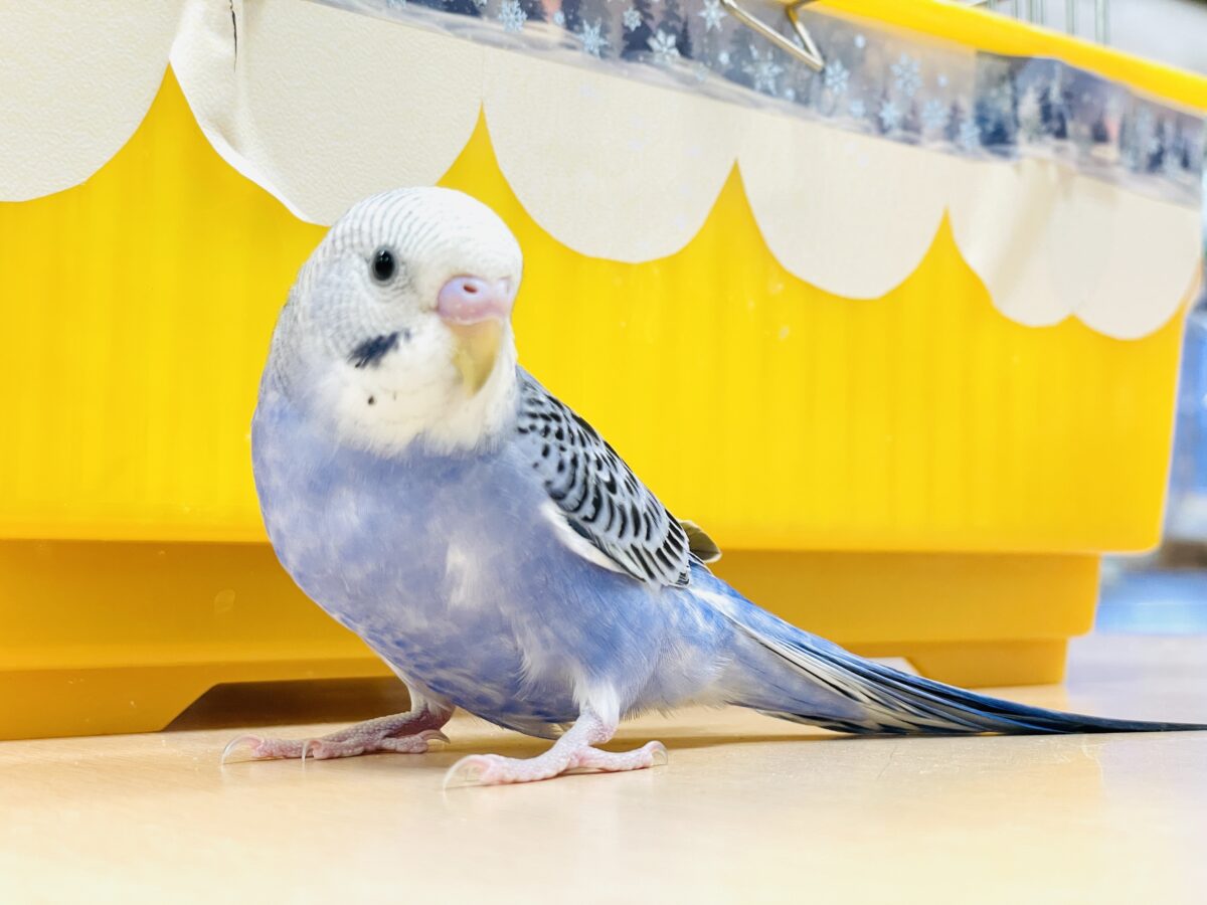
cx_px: 604
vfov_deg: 28.0
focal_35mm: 52
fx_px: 1813
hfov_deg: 36.8
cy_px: 452
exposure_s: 1/100
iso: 100
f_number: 2
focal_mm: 6
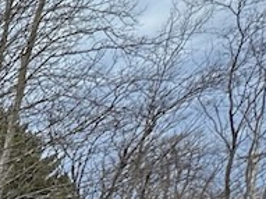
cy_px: 431
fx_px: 722
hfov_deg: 13.0
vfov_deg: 13.0
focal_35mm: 94
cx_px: -443
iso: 50
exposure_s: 1/99
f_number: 2.2
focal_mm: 2.22
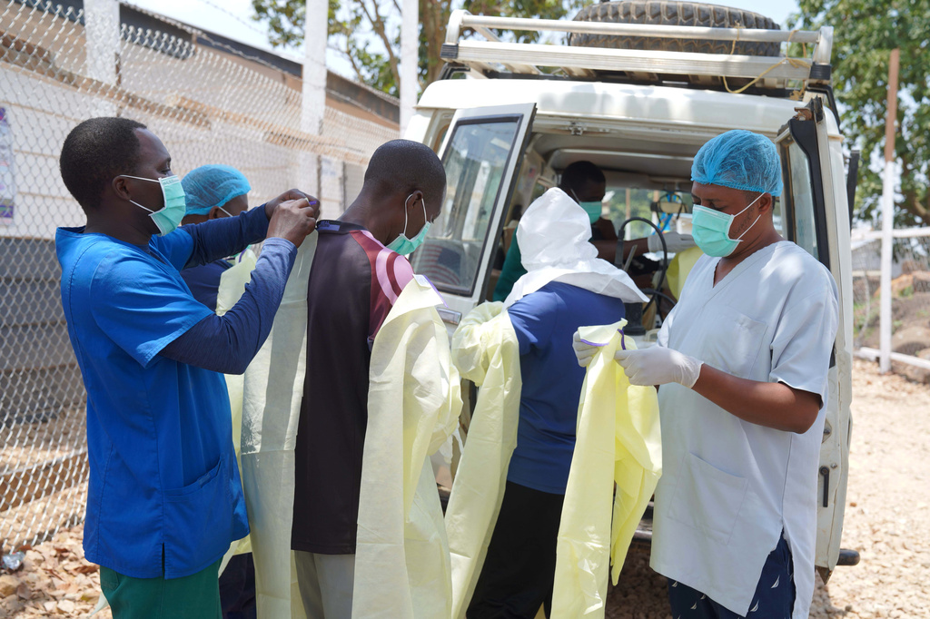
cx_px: 465
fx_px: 1265
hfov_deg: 40.4
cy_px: 310
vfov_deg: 27.5
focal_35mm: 49
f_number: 4.5
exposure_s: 1/250
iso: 125
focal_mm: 49
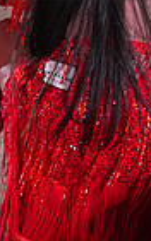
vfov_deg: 2.5
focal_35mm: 840
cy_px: -56
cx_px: -30
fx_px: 5537
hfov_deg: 1.6
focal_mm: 200
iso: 8000
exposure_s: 1/400
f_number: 5
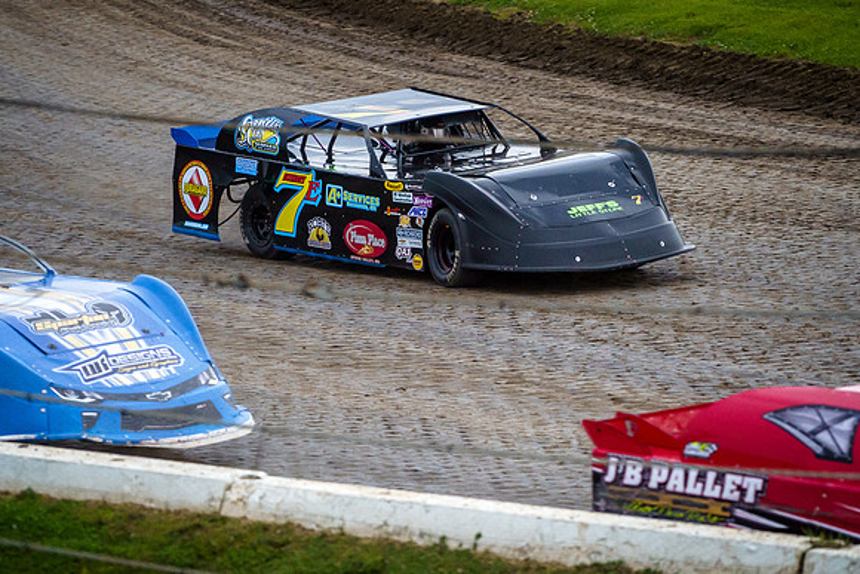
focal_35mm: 295
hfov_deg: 7.0
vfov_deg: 4.7
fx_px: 7048
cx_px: 434
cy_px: 254
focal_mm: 200
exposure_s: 1/1000
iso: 3200
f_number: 4
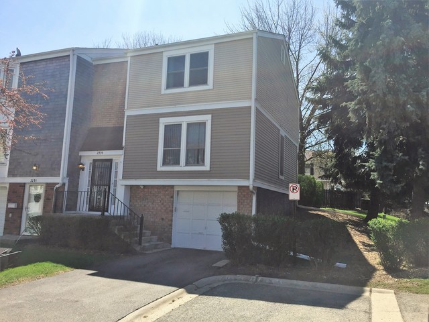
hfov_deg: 61.7
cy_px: 161
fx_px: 359
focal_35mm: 29
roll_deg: -1.6
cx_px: 214
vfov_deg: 48.2
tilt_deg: +6.4
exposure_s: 1/2083
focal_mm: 4.15
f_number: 2.2
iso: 32
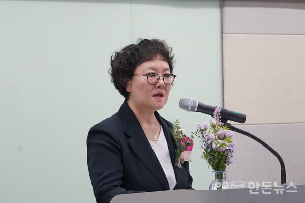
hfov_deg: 10.4
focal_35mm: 198
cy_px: 102
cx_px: 152
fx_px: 1676
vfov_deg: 6.9
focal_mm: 132
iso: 6400
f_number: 6.3
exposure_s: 1/200
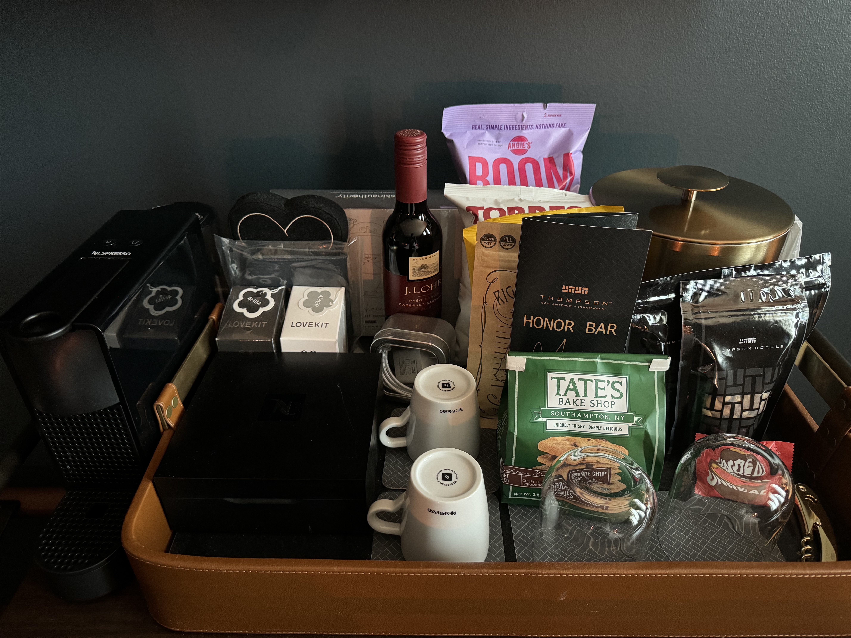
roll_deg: +0.5
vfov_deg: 56.8
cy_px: 319
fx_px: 590
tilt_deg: -33.9
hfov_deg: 71.6
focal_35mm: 24
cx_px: 426
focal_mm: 6.76
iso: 800
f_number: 1.78
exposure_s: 1/30
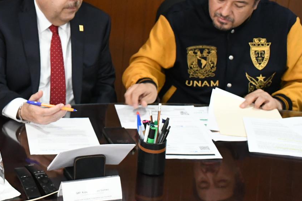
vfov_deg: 17.6
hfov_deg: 25.6
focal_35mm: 77
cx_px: 34
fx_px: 646
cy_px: 56
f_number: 5.6
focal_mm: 27
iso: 5000
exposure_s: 1/100
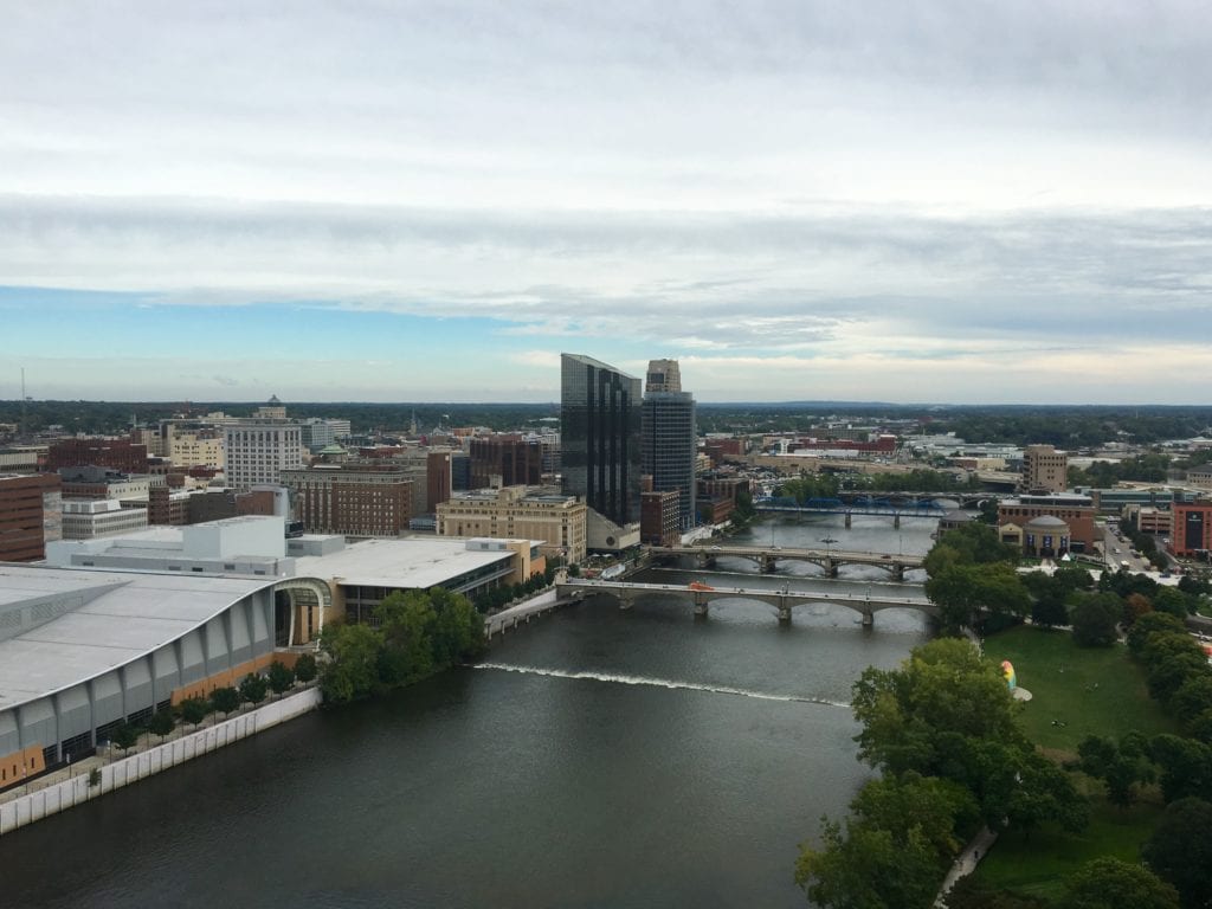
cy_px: 454
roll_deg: -1.2
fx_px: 1015
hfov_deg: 61.7
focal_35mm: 29
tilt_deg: -3.7
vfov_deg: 48.2
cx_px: 606
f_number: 2.2
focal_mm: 4.15
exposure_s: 1/785
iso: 25
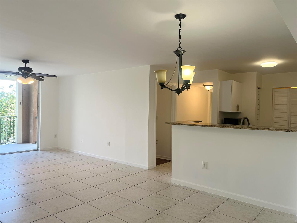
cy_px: 112
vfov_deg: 53.1
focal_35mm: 26
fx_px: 223
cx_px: 148
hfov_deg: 67.3
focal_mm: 5.7
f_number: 1.5
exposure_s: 1/132
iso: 40
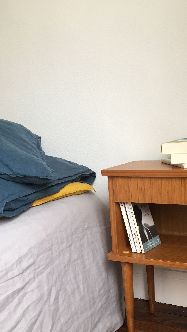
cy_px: 186
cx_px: 139
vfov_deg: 52.6
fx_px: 335
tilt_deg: -9.7
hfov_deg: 30.7
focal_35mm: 38
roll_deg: +3.4
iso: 32
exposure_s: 1/33
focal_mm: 4.15
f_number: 2.2
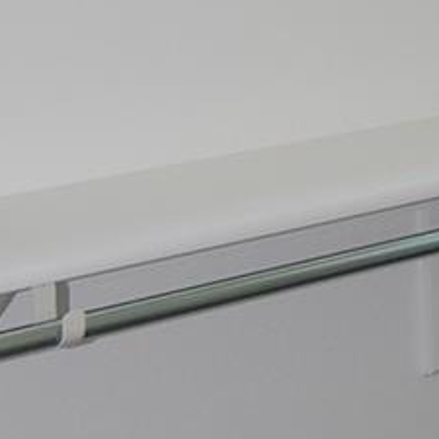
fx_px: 2253
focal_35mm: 157
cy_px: 133
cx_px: 593
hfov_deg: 10.8
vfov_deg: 11.1
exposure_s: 1/80
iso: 200
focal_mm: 18
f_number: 3.5
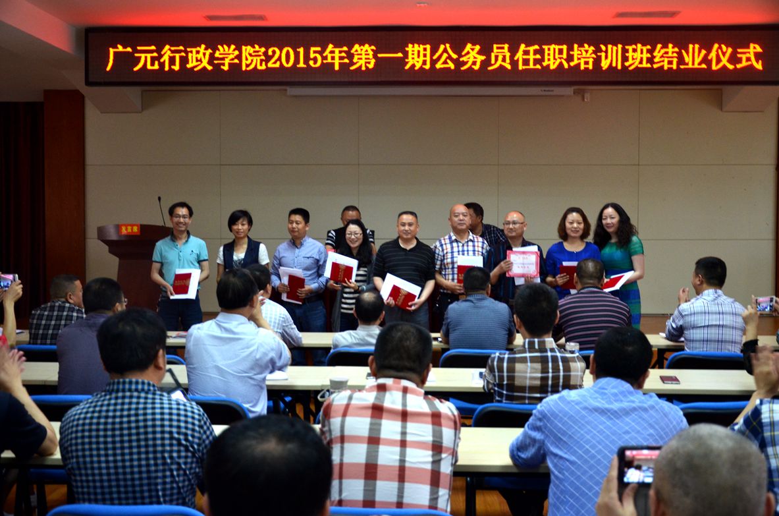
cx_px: 390
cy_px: 258
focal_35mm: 42
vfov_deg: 31.7
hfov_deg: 46.5
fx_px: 907
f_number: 4
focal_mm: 28
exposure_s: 1/50
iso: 800
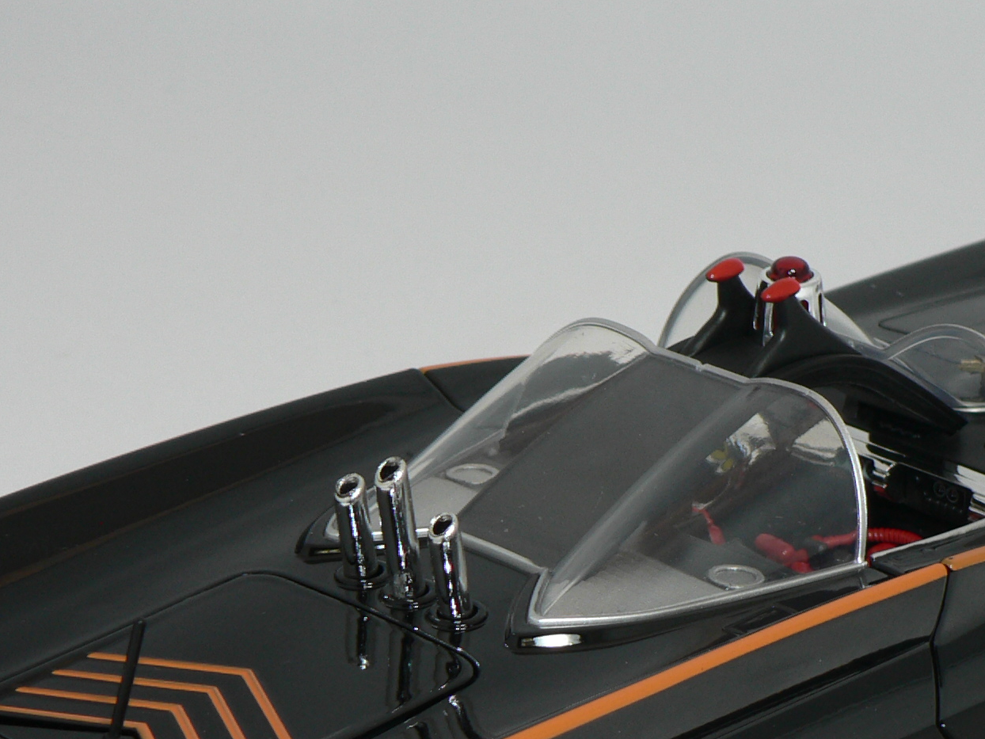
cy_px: 580
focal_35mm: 144
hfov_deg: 13.7
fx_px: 4098
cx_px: 607
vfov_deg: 10.3
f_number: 3.2
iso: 80
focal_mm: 11.6
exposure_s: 1/60
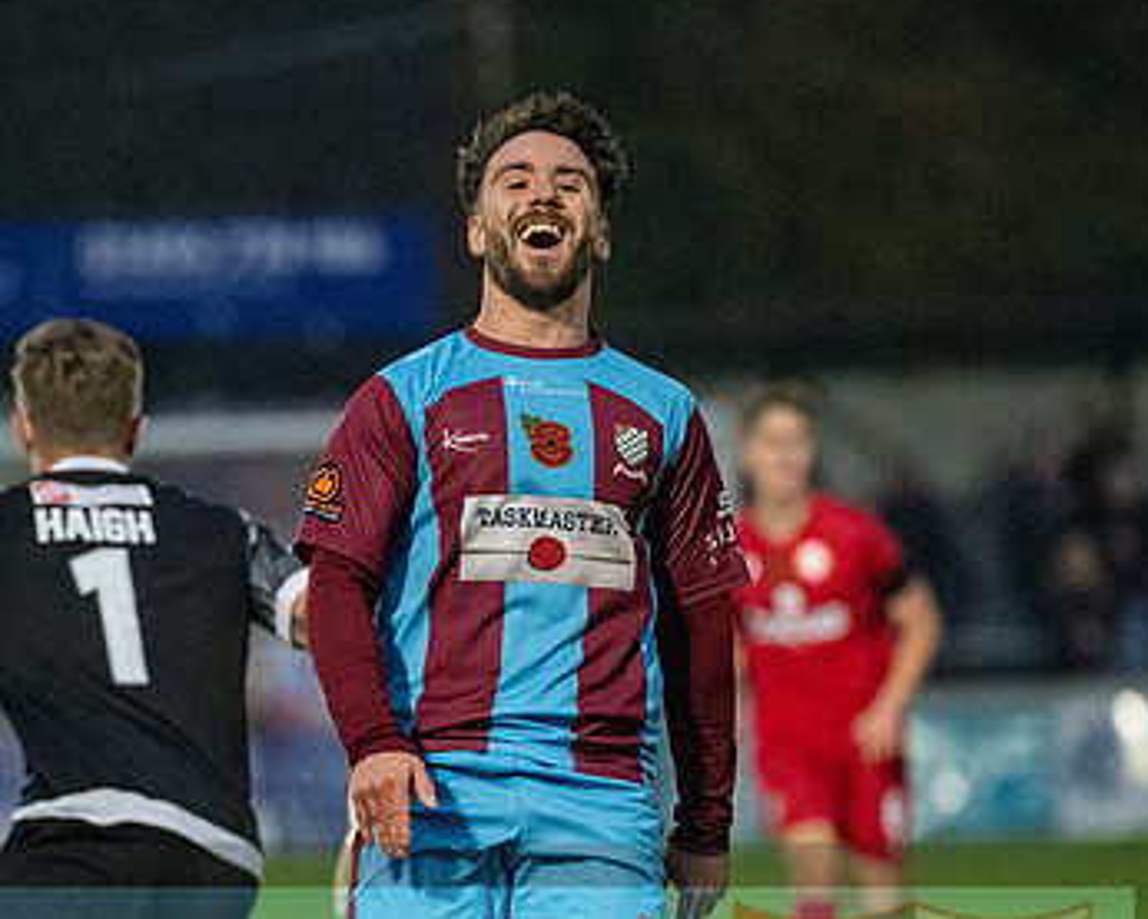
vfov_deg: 2.8
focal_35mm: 556
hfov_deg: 3.5
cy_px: 719
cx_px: 268
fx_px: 18896
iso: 8000
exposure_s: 1/1250
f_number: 2.8
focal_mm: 200
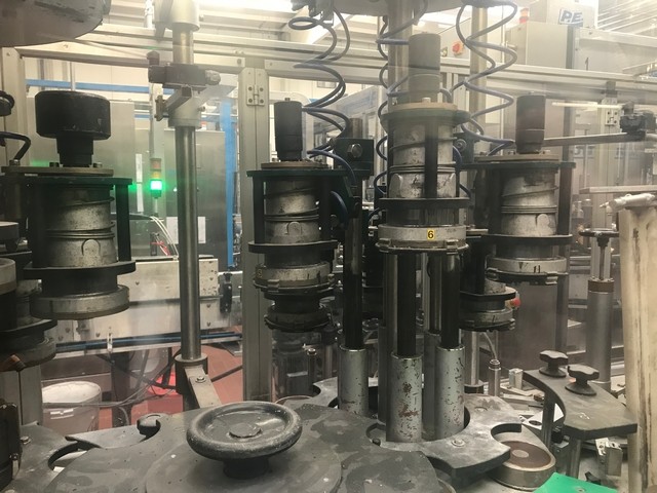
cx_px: 328
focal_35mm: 28
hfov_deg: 63.4
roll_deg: -0.6
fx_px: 531
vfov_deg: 49.7
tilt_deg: -5.4
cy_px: 246
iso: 40
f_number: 1.8
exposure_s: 1/17
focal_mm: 3.99
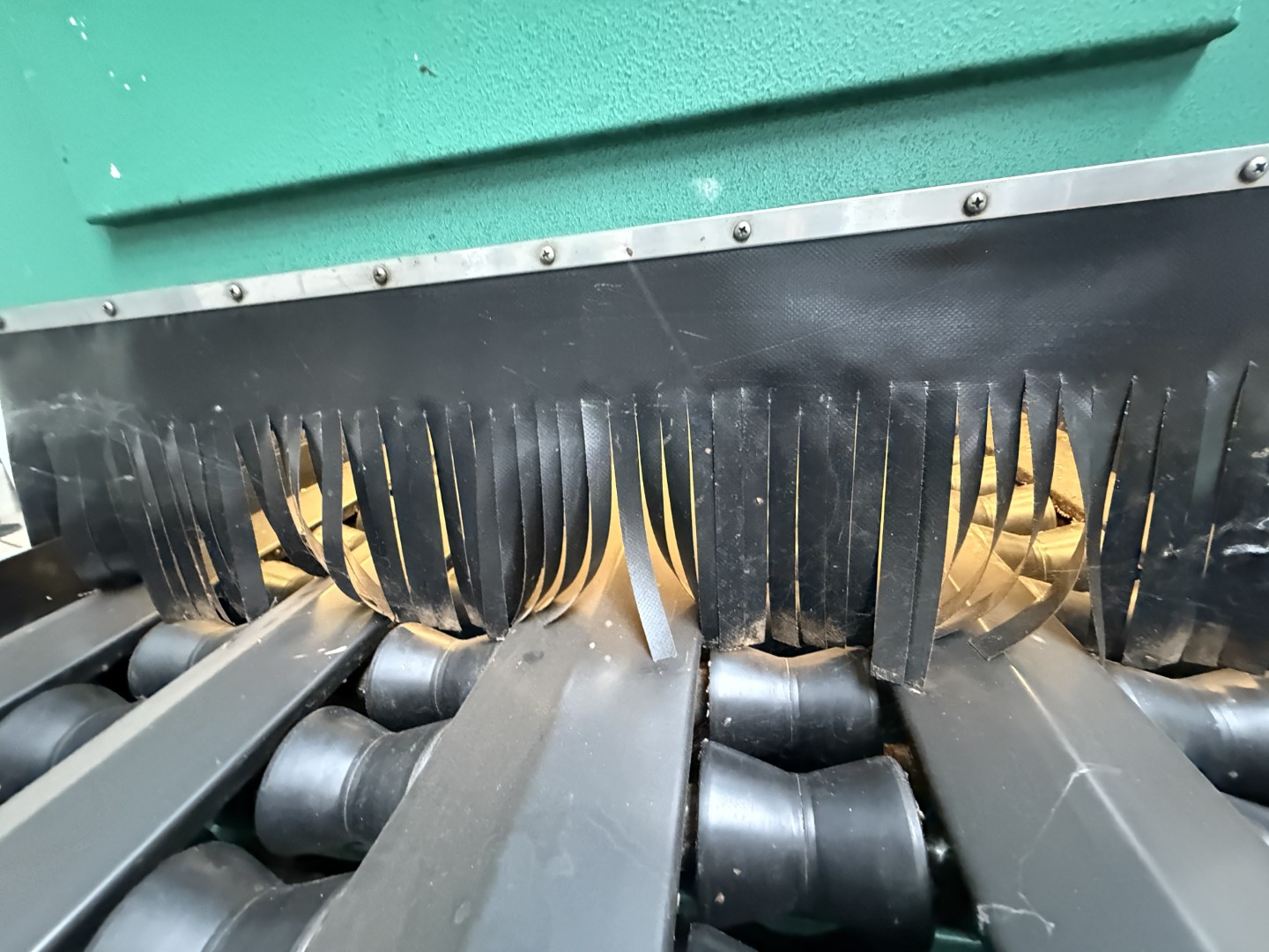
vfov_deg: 85.7
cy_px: 476
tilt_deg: -12.7
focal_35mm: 14
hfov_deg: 102.1
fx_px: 513
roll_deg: +4.5
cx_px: 634
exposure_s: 1/49
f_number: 2.2
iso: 1250
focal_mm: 2.22
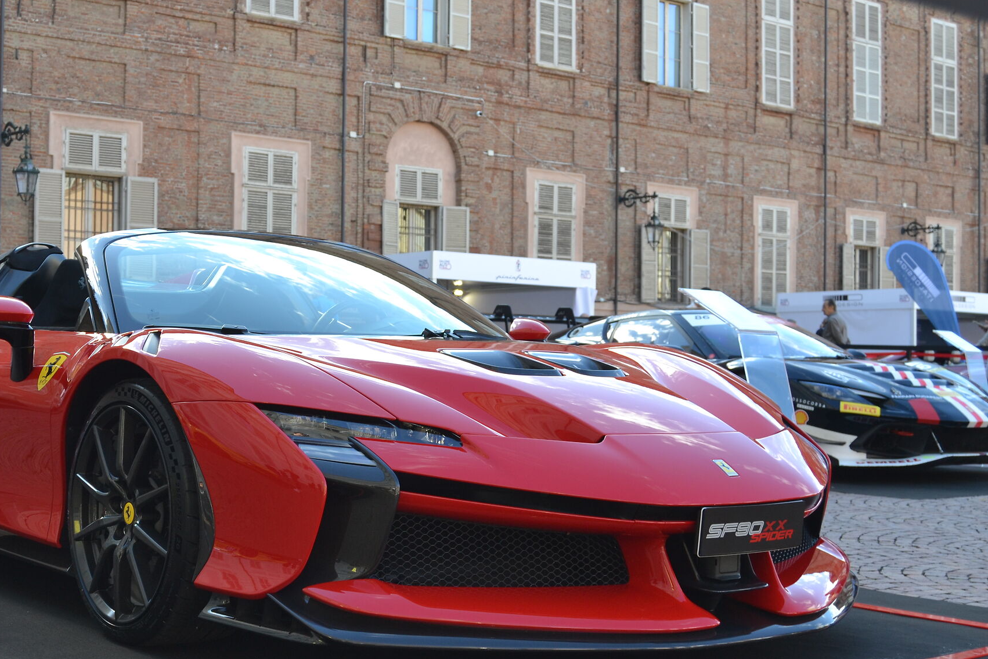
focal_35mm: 55
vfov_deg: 24.6
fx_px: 1509
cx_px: 366
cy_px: 340
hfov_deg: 36.0
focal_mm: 26
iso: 180
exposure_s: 1/125
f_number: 5.6
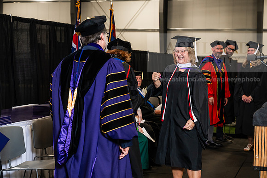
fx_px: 519
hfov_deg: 28.8
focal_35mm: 70
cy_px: 89
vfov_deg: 19.5
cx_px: 134
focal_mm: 70
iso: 1250
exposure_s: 1/200
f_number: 4.5
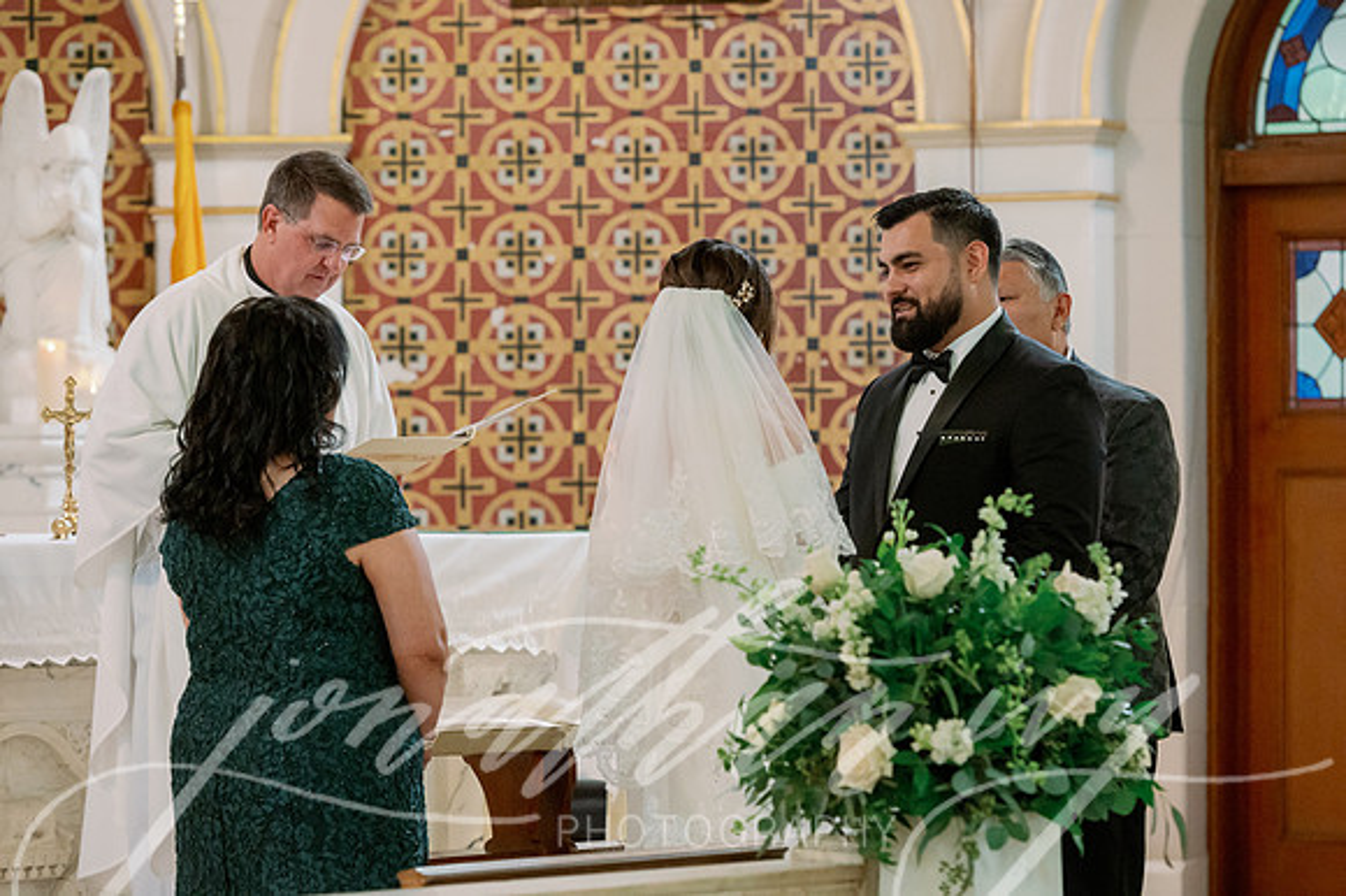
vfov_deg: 10.1
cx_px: 673
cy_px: 448
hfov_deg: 15.2
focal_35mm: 135
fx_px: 5044
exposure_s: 1/125
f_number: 2.8
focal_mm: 135
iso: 3200
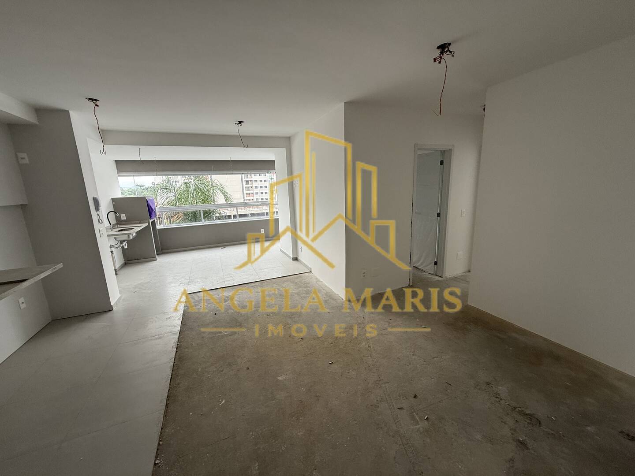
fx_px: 257
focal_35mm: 14
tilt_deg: -11.8
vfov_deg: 85.7
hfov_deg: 102.1
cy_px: 238
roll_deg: +2.8
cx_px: 318
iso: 100
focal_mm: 2.22
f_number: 2.2
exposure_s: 1/99
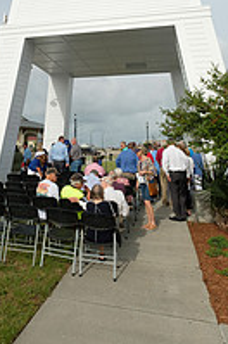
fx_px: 324
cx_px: 45
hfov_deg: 37.4
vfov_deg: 51.6
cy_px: 59
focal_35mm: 34
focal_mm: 10
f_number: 5.6
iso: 250
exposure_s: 1/1000
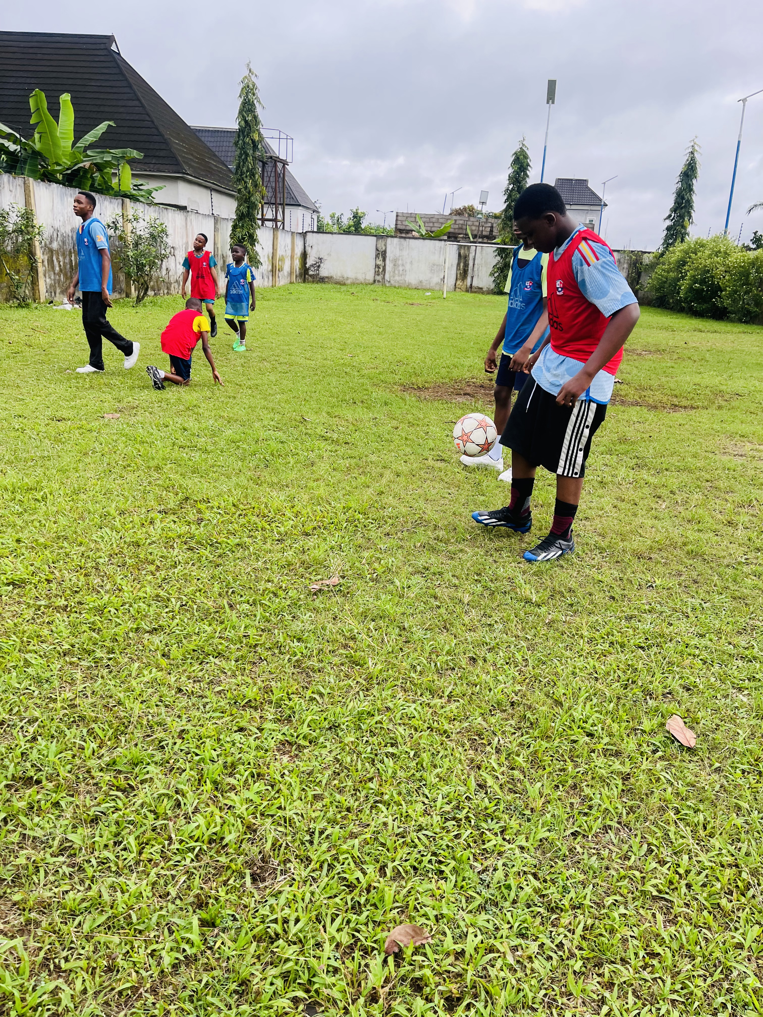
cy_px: 508
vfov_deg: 69.4
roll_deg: -1.9
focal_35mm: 25
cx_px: 382
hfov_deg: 54.9
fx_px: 735
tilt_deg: -20.1
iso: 32
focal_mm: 5.1
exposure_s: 1/256
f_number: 1.6
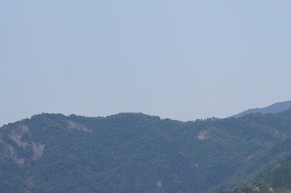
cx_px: 389
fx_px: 1272
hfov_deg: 12.6
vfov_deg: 8.5
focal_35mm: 158
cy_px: 275
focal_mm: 35
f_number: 7.1
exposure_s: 1/125
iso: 100
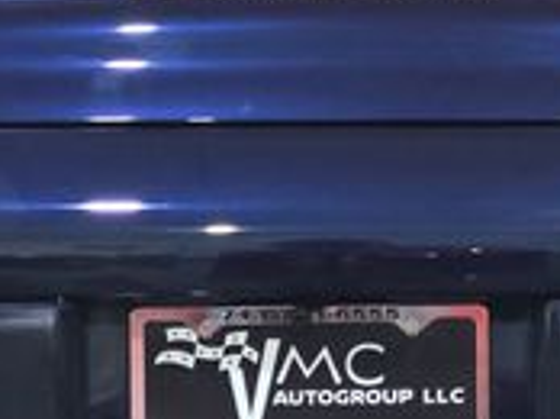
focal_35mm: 254
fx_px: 4103
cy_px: 132
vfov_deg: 5.8
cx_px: 296
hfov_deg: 7.8
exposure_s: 1/60
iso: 320
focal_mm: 7.9
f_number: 2.4
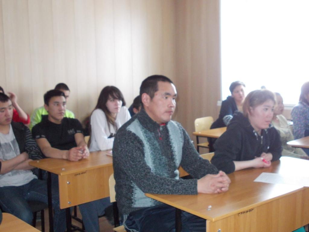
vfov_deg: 33.6
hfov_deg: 43.9
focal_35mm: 43
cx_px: 154
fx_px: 384
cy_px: 116
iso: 320
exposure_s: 1/30
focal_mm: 6.1
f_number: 3.3
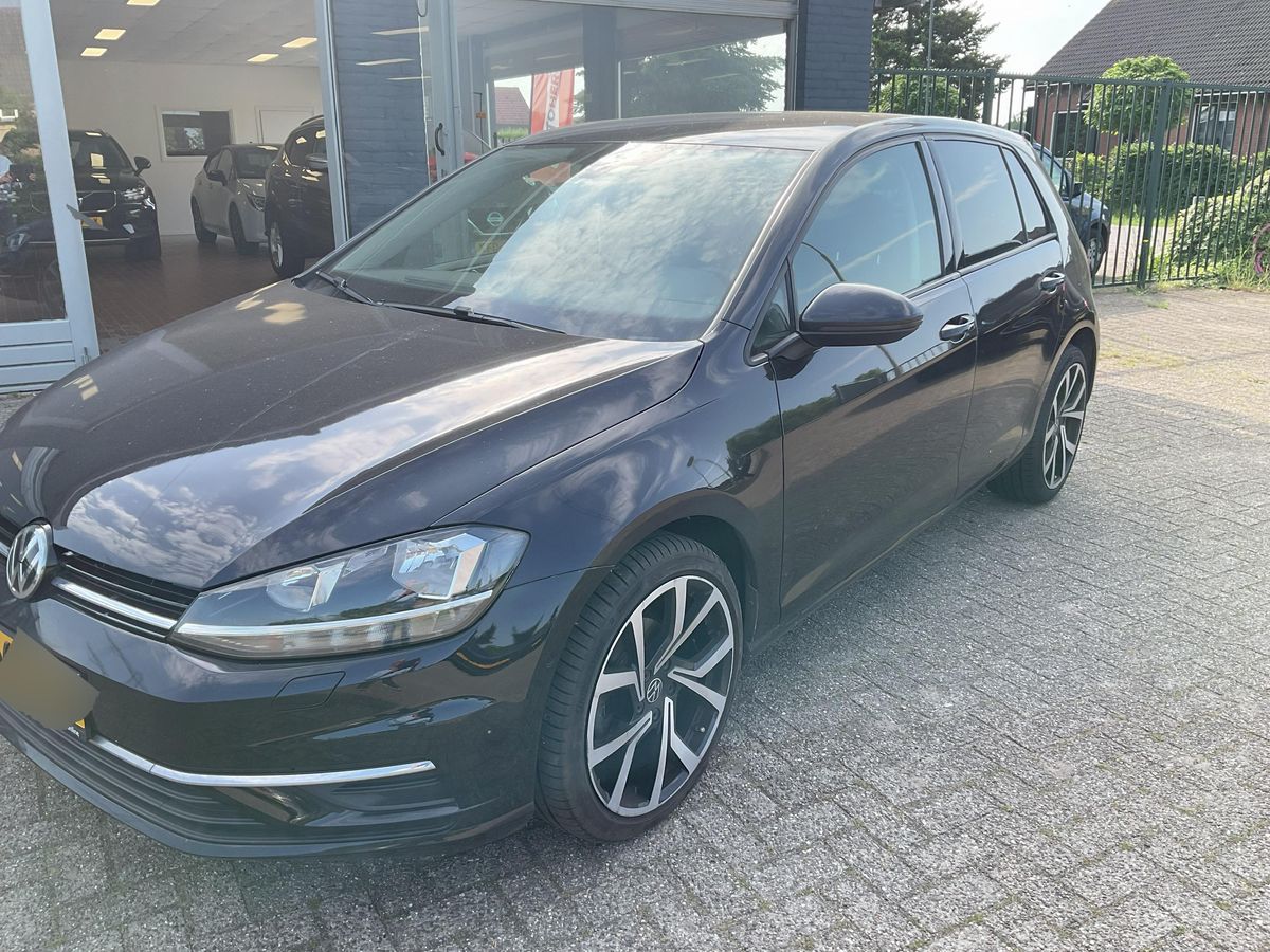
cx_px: 635
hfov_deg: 61.7
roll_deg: +0.2
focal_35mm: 29
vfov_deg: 48.2
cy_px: 476
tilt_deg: -15.0
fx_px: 1064
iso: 16
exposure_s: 1/469
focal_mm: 3
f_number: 1.8
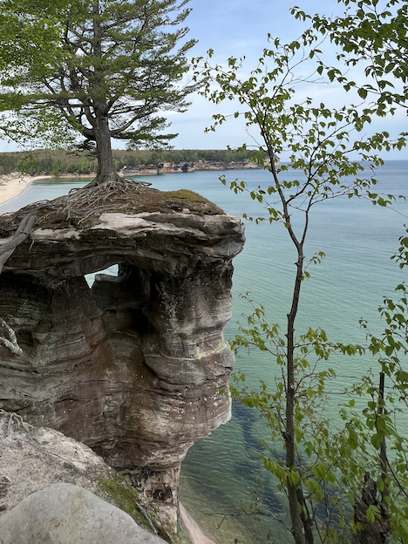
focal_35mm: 21
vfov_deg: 71.3
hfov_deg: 58.7
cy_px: 112
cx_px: 83
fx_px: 330
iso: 32
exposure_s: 1/995
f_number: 1.8
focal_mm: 1.57
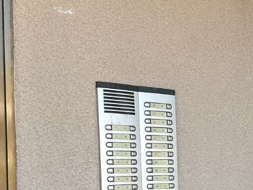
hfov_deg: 21.1
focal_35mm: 87
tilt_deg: -2.1
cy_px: 195
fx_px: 635
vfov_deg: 16.6
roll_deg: +0.2
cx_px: 296
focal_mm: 6.86
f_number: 1.78
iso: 80
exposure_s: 1/587
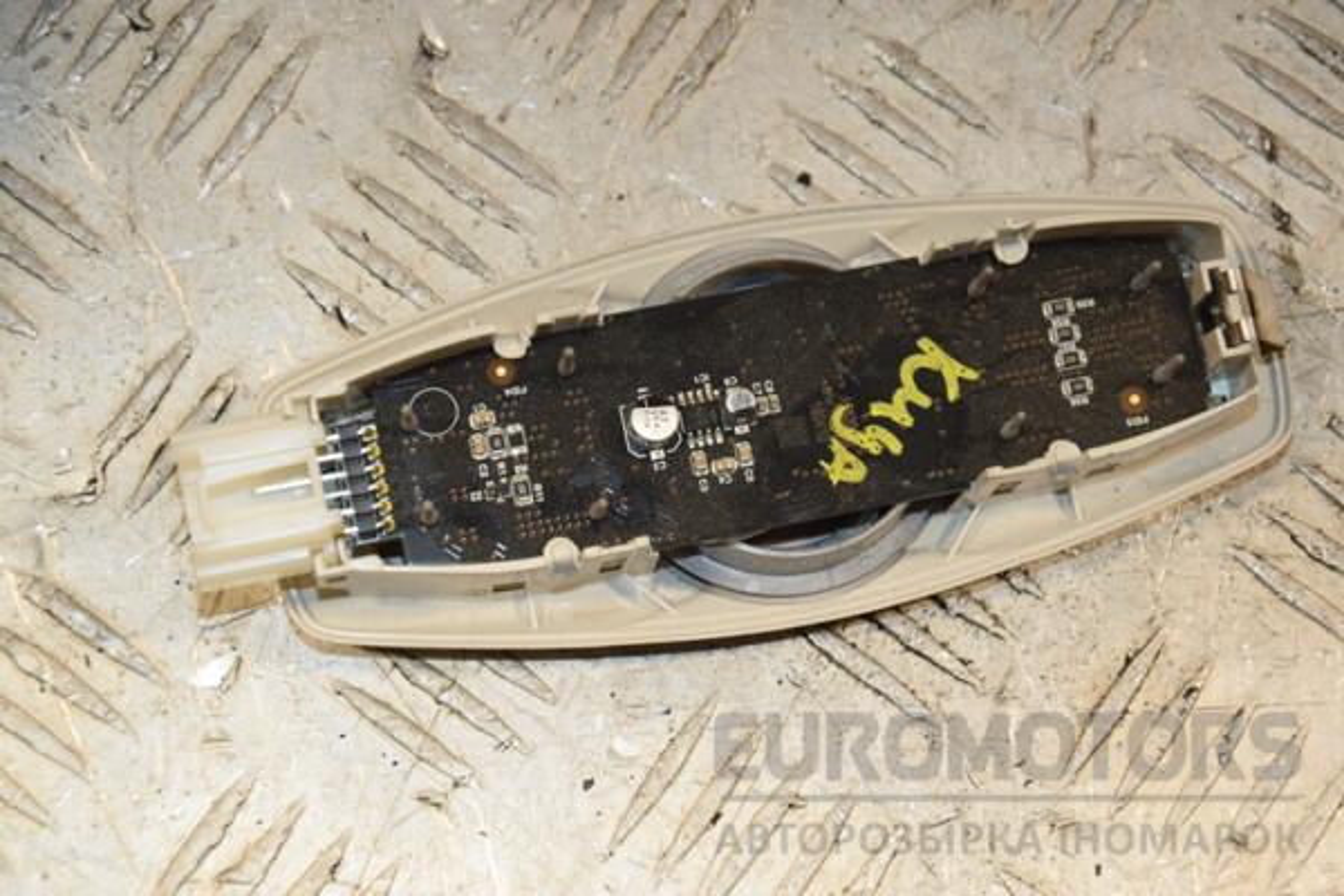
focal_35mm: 105
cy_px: 448
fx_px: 3920
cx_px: 672
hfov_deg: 19.5
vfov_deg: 13.0
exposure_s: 1/200
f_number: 7.1
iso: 800
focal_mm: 70
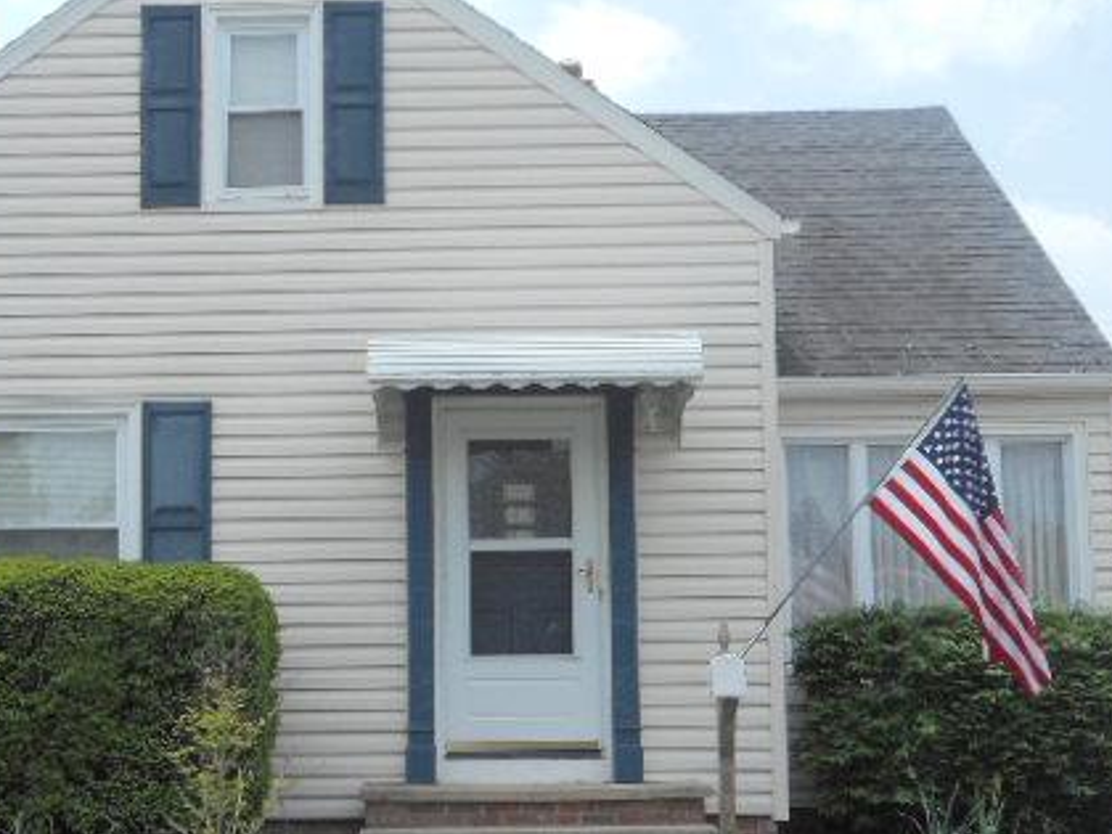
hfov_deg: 28.8
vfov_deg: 21.9
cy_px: 458
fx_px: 2152
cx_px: 389
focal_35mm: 67
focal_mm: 7.9
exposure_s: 1/400
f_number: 4.7
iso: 80
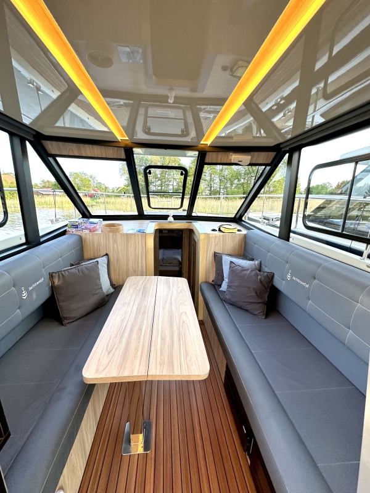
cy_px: 246
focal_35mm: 14
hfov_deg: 85.7
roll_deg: -1.0
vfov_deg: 102.1
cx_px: 185
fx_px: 200
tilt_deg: -11.4
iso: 125
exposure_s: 1/99
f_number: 2.2
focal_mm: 2.22
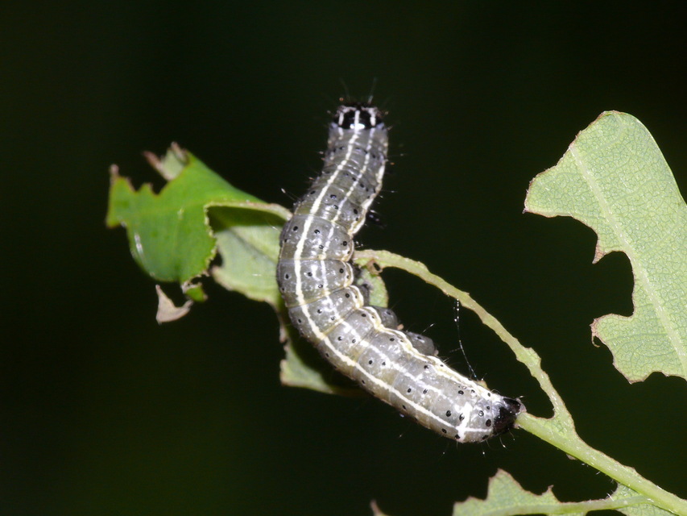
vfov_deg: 6.2
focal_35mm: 238
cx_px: 344
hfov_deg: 8.3
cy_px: 258
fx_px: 4724
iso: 200
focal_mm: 50.3
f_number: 11
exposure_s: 1/640
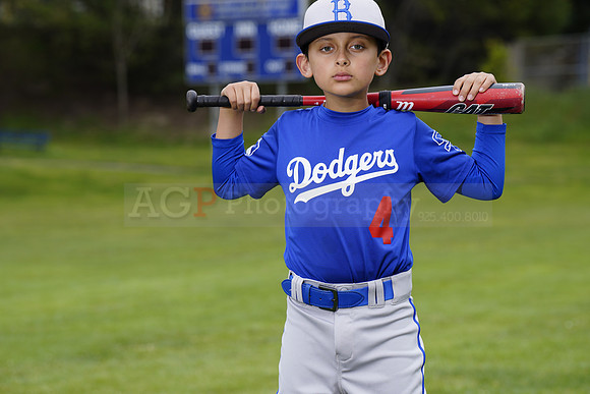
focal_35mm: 154
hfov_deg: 13.3
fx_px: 2524
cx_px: 295
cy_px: 197
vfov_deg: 8.9
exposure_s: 1/250
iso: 100
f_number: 6.3
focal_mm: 154
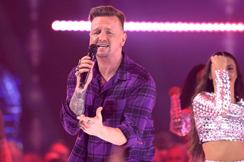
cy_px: 81
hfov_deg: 5.2
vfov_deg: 3.4
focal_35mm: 400
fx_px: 2709
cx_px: 122
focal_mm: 400
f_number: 5.6
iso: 8000
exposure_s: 1/400
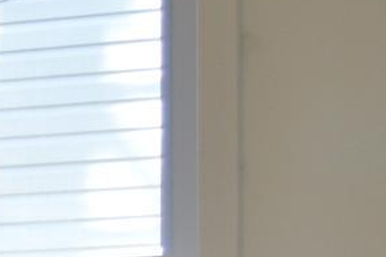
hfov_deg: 8.9
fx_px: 2262
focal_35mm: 211
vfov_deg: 6.0
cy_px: 757
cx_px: -527
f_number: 4
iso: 400
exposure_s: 1/100
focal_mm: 20
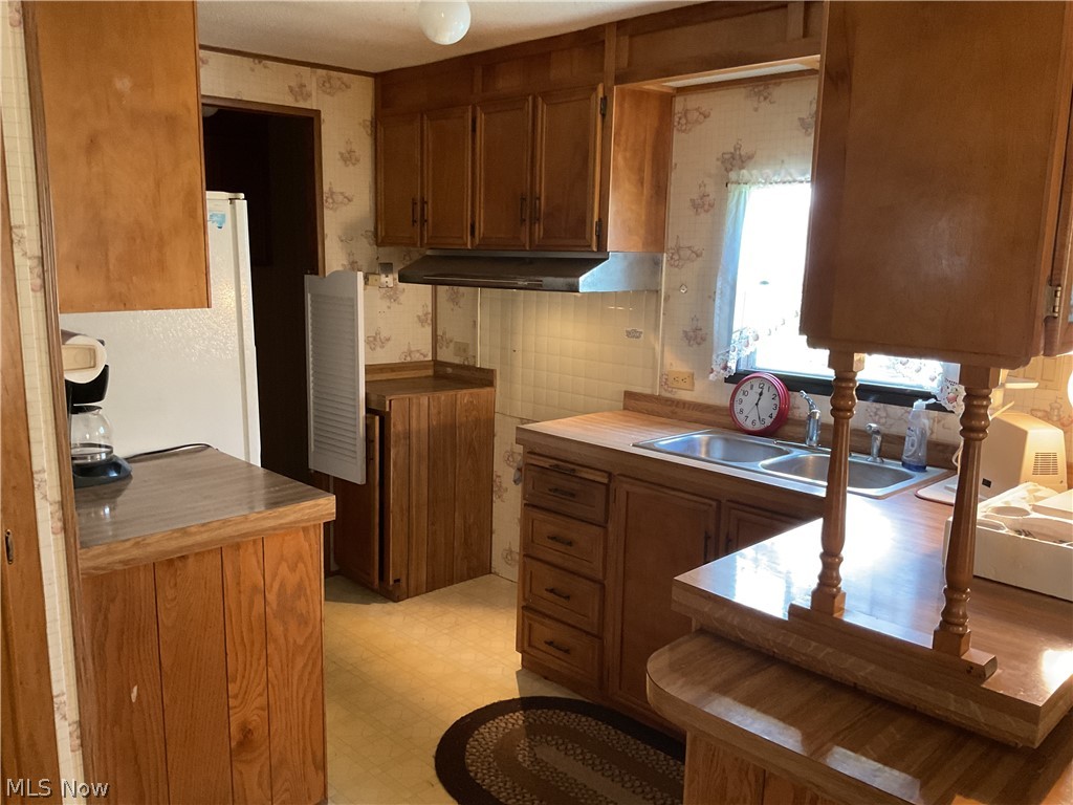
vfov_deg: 48.2
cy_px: 402
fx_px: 899
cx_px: 536
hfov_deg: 61.7
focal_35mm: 29
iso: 320
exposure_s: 1/30
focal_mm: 3
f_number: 1.8
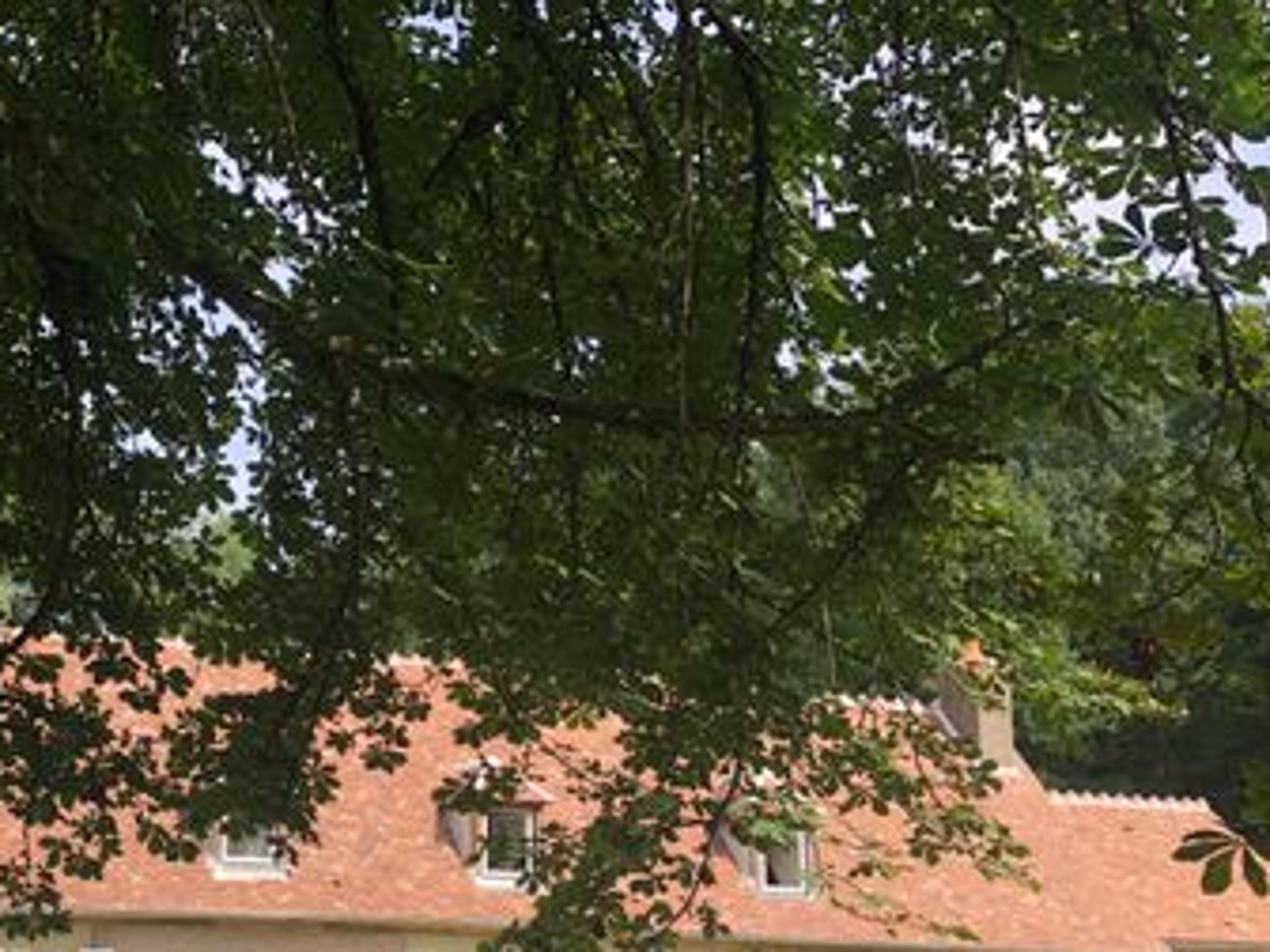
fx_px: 1834
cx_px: 242
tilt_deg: +10.2
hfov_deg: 36.8
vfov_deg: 28.7
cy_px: 703
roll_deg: -2.4
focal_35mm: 50
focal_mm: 4
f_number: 1.8
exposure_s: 1/923
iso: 20
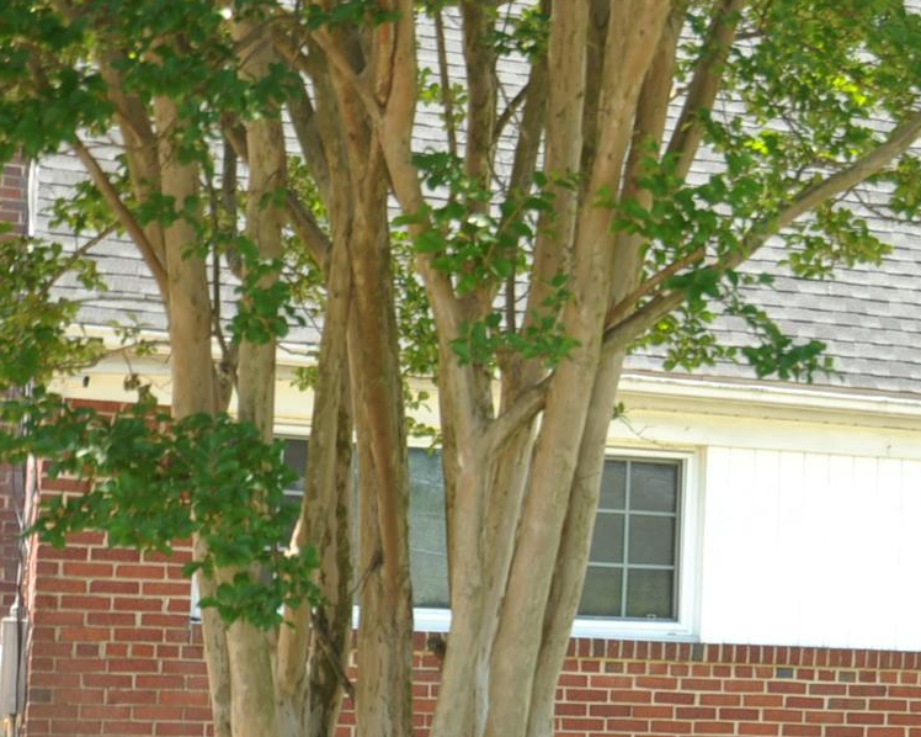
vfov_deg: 15.9
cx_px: 1186
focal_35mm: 96
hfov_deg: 18.6
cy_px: 546
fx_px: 2624
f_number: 5.6
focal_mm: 25
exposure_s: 1/125
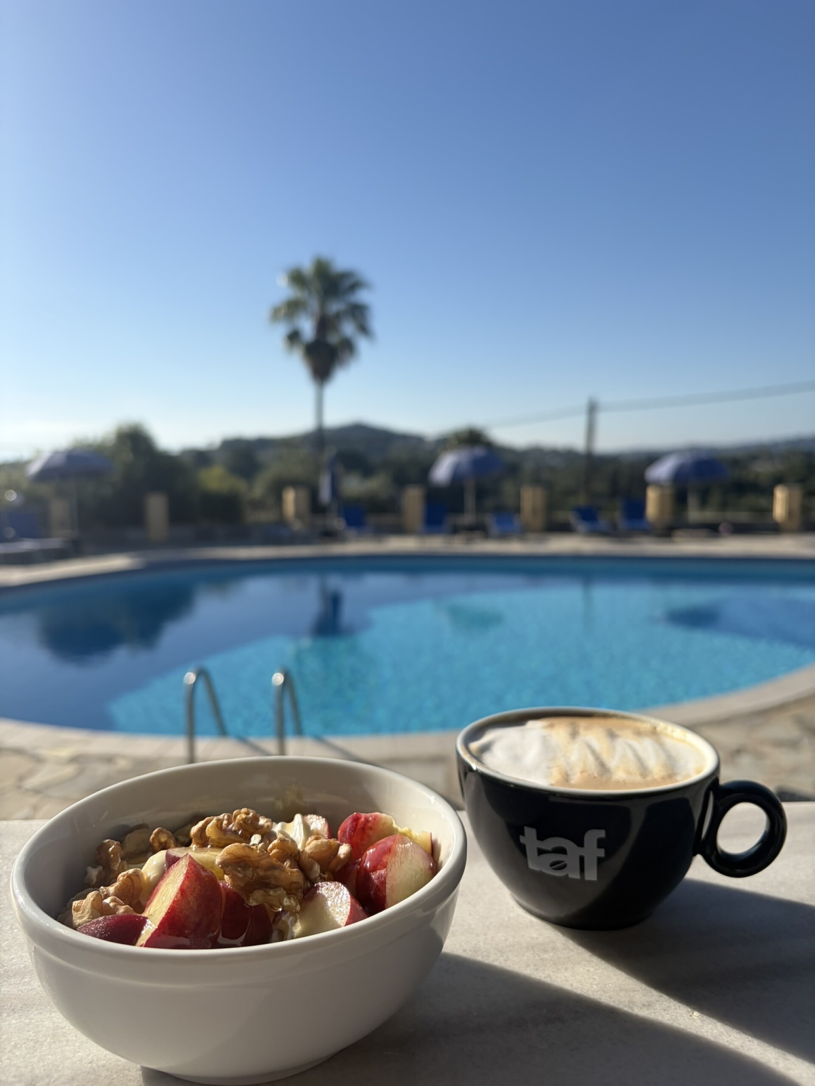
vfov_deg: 67.3
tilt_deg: -6.1
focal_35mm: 26
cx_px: 408
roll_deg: +0.3
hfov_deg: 53.1
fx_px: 816
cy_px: 543
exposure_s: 1/4065
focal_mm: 5.96
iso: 50
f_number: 1.6
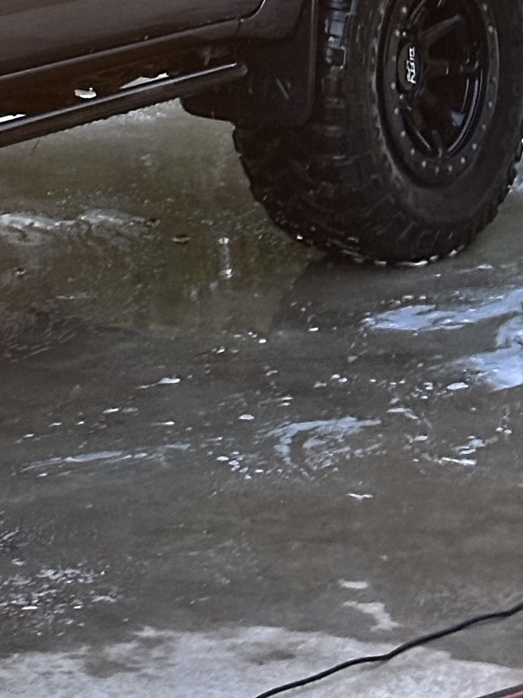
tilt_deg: -1.7
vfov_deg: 11.4
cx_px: -301
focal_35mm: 166
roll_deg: +1.5
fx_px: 3345
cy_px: -392
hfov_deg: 8.7
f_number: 1.78
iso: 640
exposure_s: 1/26
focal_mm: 6.86
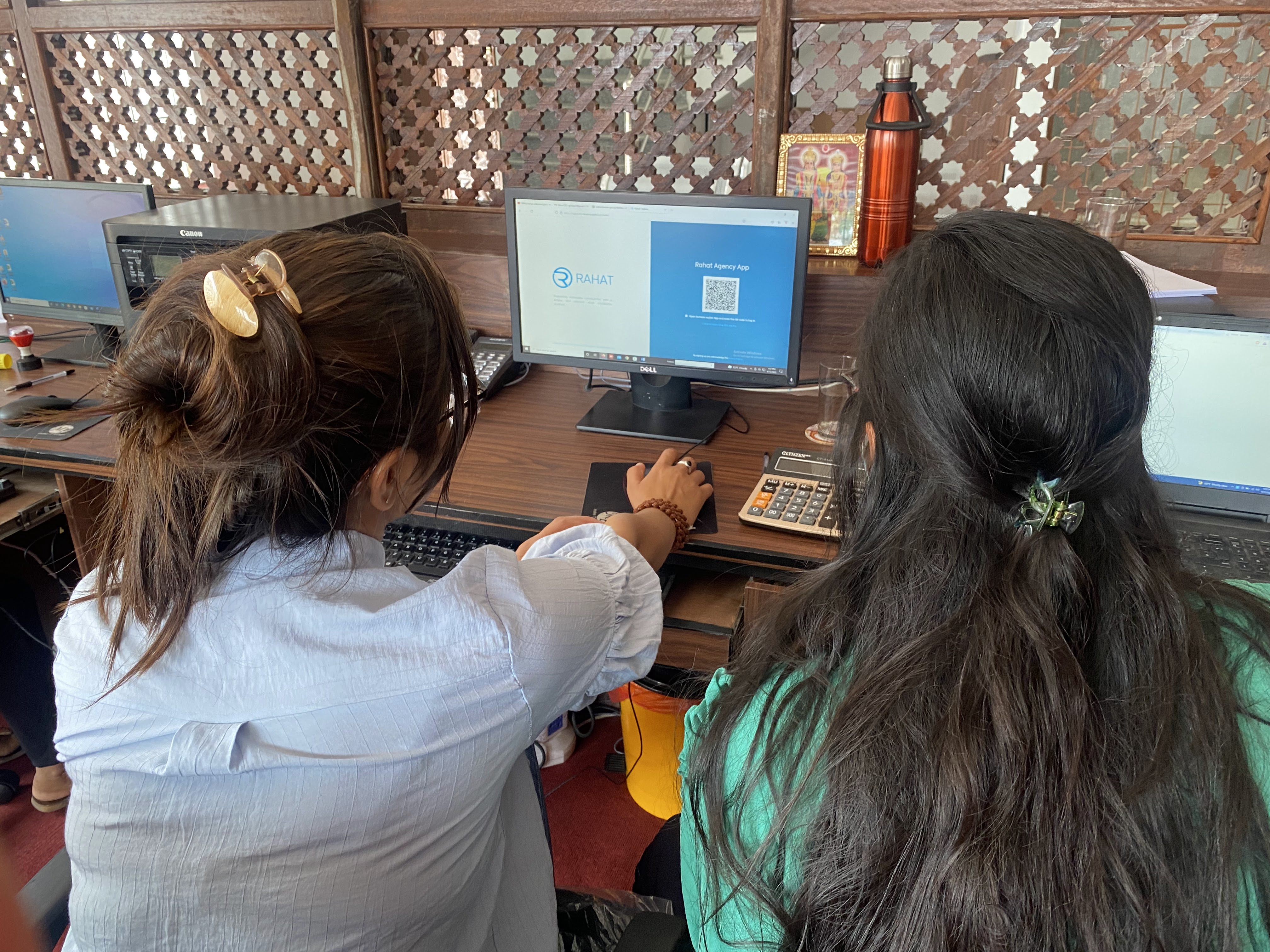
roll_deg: +1.7
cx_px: 635
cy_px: 476
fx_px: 954
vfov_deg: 53.1
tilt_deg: -23.5
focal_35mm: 26
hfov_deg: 67.3
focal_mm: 4.25
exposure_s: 1/71
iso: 125
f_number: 1.8
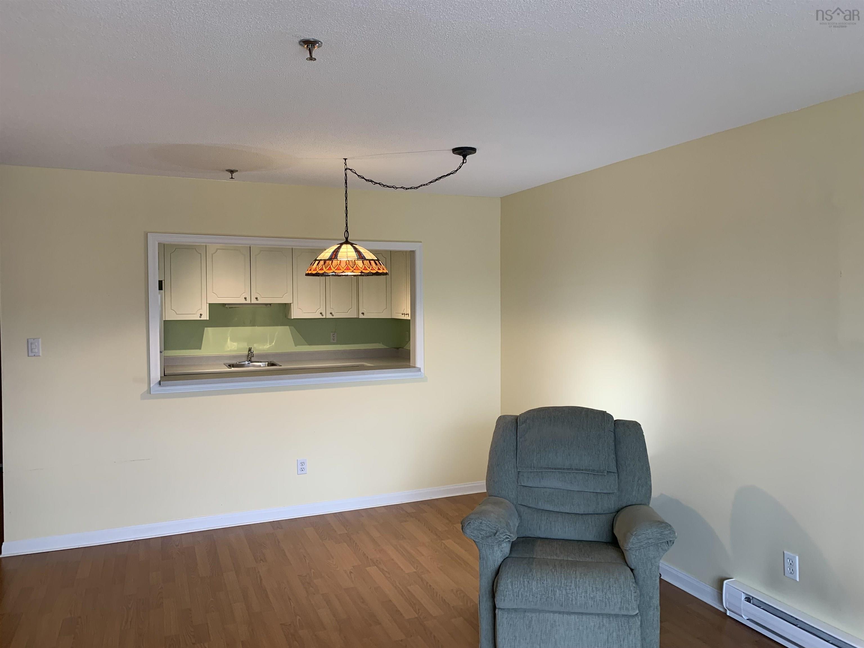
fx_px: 649
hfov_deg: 67.3
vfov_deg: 53.1
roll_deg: +1.0
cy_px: 324
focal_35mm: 26
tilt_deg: -3.0
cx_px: 432
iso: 50
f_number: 1.8
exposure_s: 1/60
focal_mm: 4.25
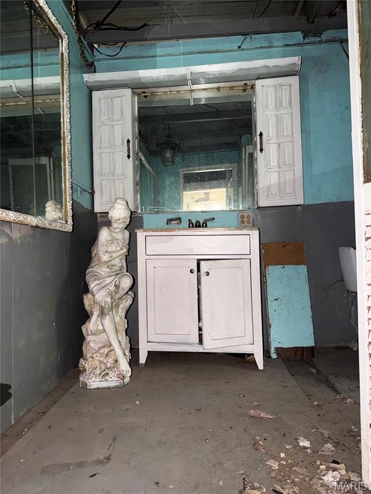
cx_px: 186
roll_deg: +1.5
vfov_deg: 71.6
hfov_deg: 56.8
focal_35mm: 24
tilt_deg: +1.7
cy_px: 247
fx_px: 343
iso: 80
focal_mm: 6.76
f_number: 1.78
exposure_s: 1/4
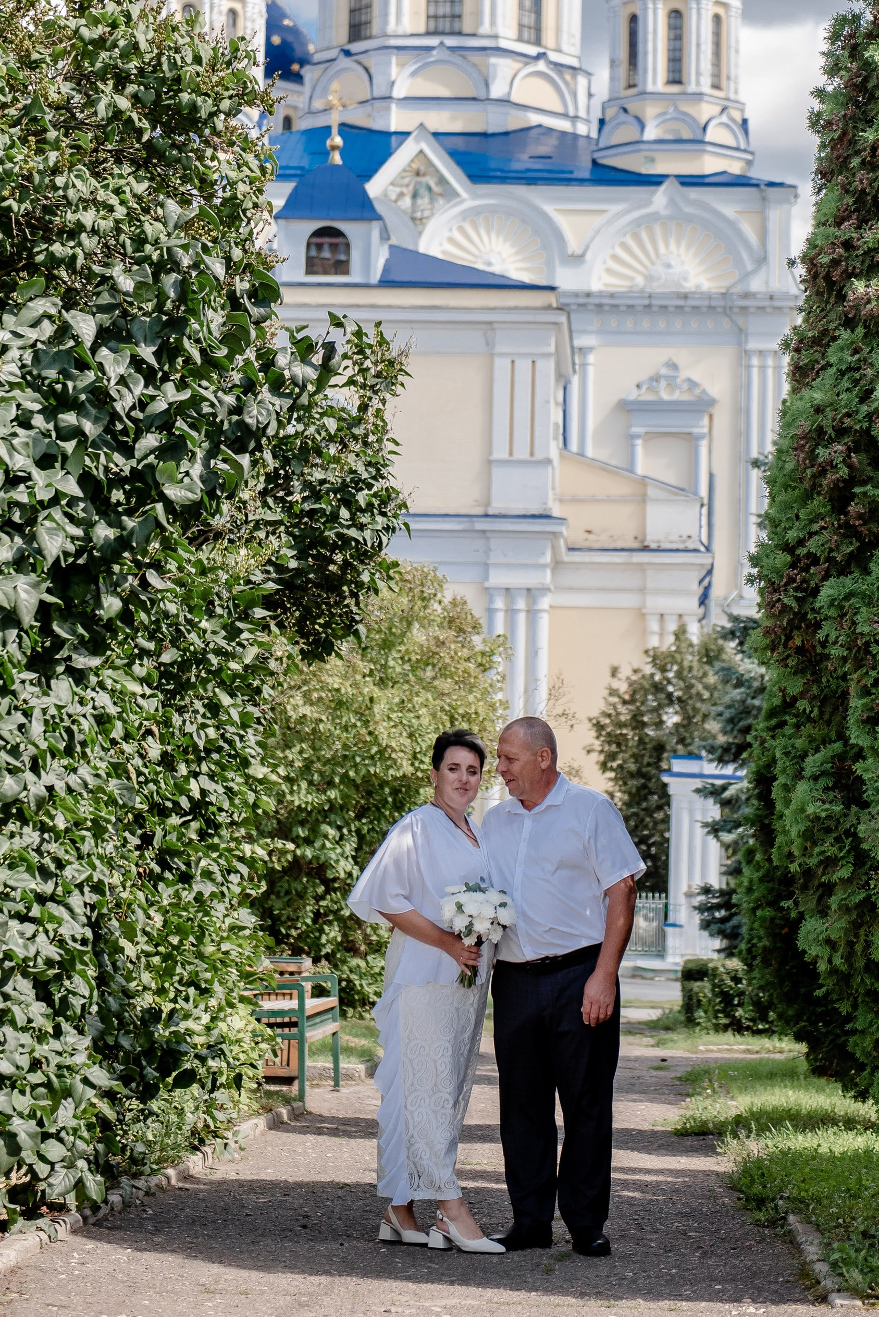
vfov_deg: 23.8
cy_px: 416
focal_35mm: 85
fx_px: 3110
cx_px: 499
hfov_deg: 16.1
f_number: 2.8
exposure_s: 1/4000
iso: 400
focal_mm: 56
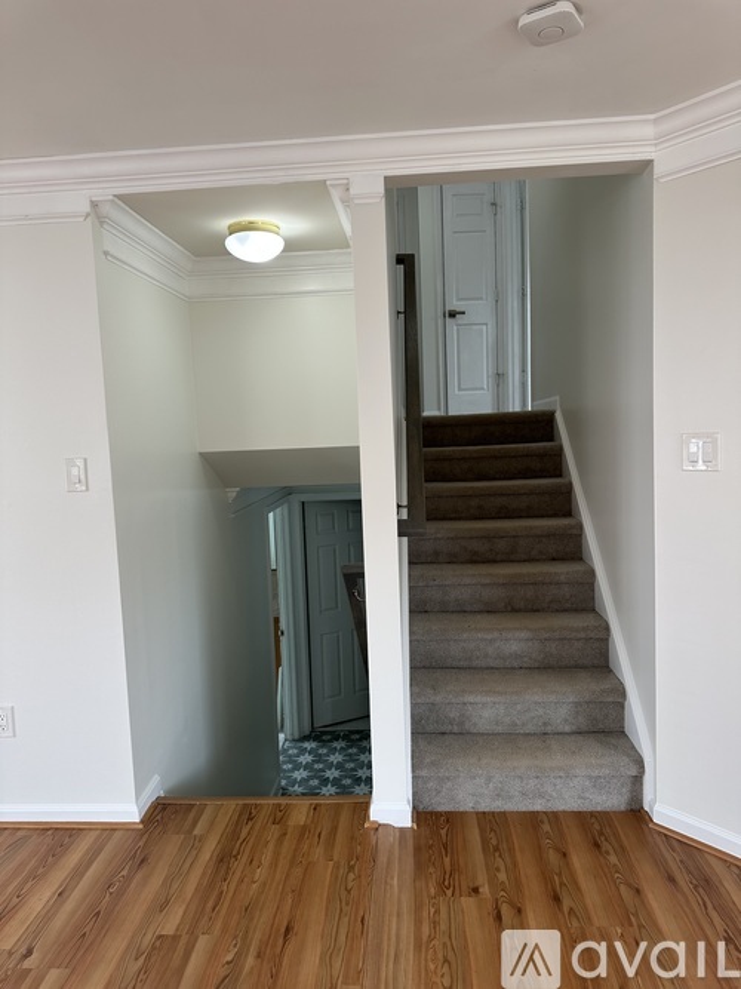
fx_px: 685
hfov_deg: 56.8
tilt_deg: -3.7
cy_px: 494
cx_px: 370
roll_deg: +1.2
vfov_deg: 71.6
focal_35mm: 24
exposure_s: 1/120
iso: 100
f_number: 1.78
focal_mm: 6.86
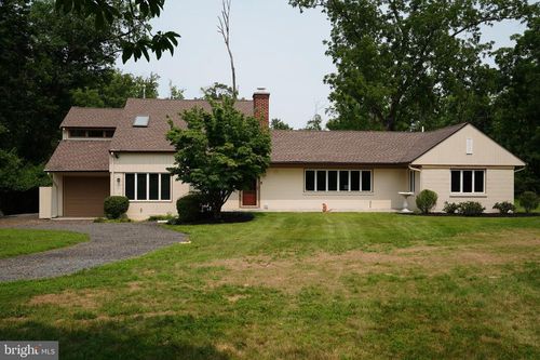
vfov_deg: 40.5
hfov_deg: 58.0
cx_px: 270
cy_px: 180
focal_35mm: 32
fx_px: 487
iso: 125
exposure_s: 1/250
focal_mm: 32.5
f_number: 9
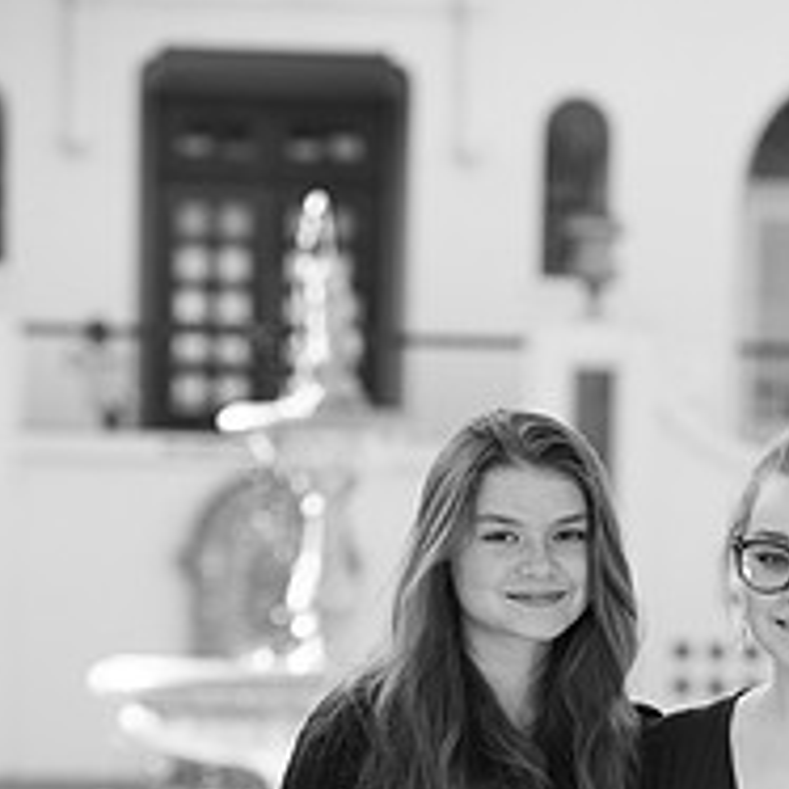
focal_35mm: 245
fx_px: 6318
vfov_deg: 7.1
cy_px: 928
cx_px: 599
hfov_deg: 7.1
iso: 800
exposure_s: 1/1250
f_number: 4
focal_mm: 120
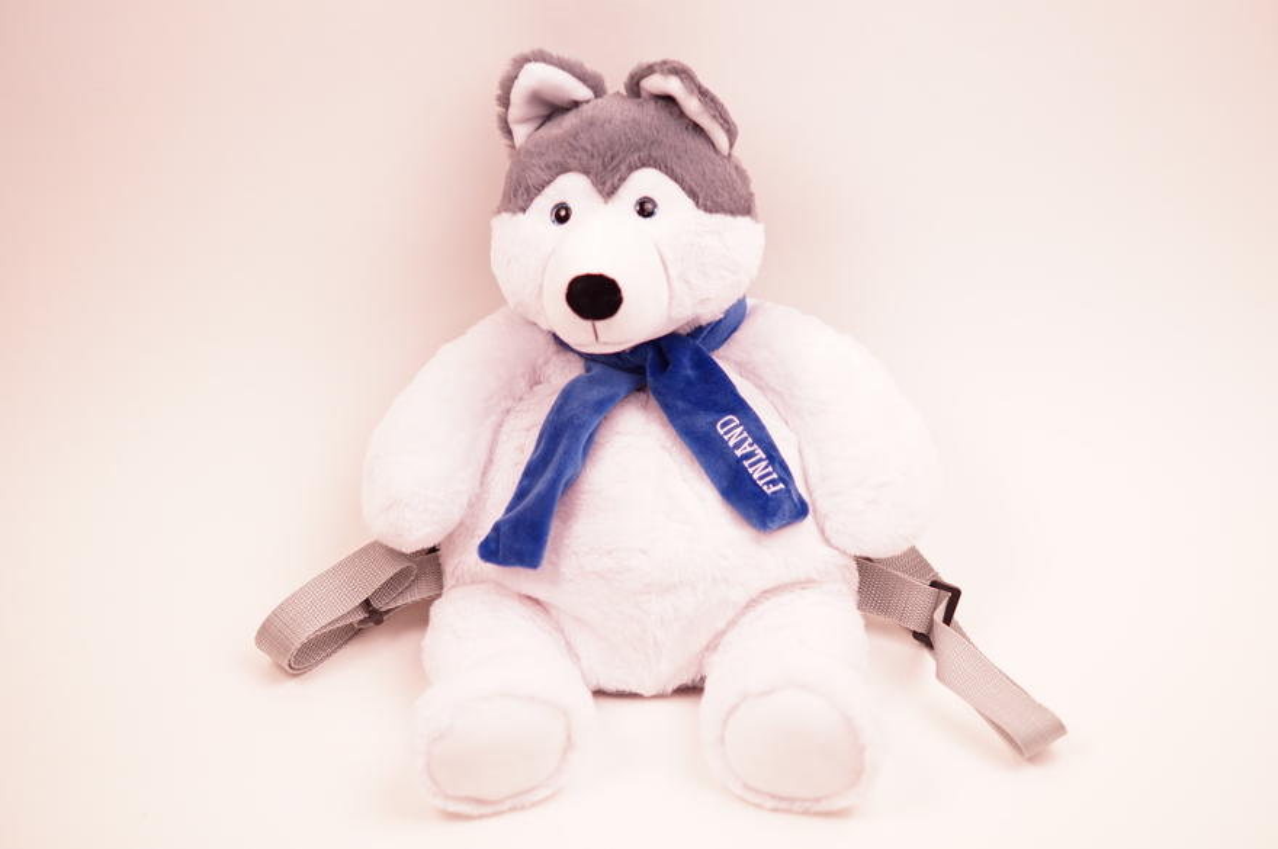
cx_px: 639
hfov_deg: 27.0
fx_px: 2660
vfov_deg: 18.1
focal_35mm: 75
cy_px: 424
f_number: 2.2
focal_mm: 50
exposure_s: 1/160
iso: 400
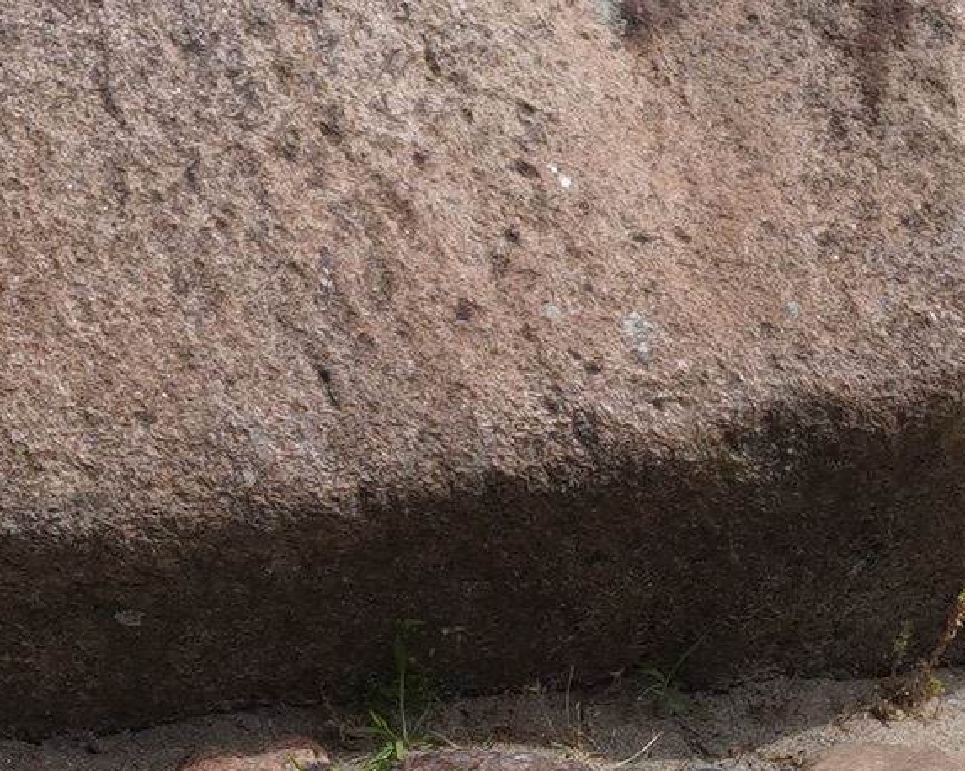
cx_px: 515
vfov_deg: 5.6
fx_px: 7737
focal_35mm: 271
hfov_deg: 7.1
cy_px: 1252
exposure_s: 1/320
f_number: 6.3
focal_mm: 26
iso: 100
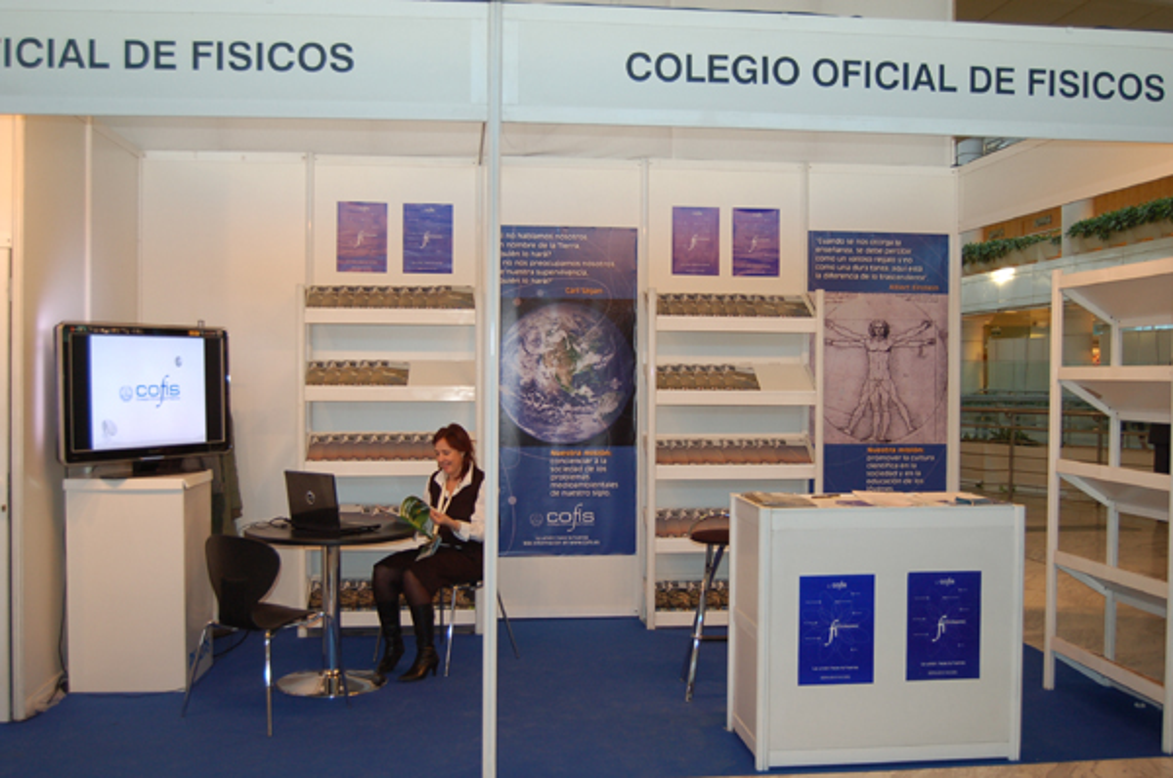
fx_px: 1171
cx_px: 586
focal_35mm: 36
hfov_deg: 53.2
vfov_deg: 36.8
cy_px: 389
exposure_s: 1/60
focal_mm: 24
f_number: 4
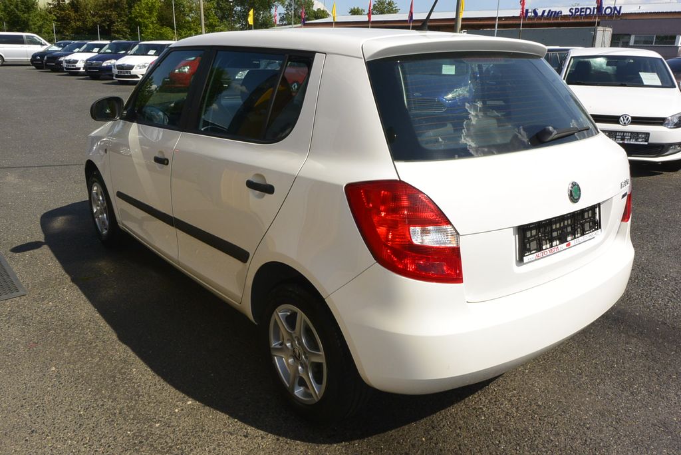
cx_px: 340
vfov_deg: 45.0
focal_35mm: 29
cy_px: 228
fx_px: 549
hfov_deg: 63.7
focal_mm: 11
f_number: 11
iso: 160
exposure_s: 1/250
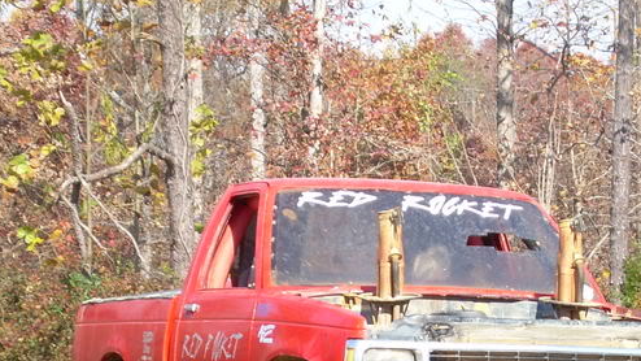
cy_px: 377
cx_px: 392
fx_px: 3298
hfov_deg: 11.1
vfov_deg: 6.2
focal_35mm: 194
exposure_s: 1/162
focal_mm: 18.9
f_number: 4.9
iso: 50
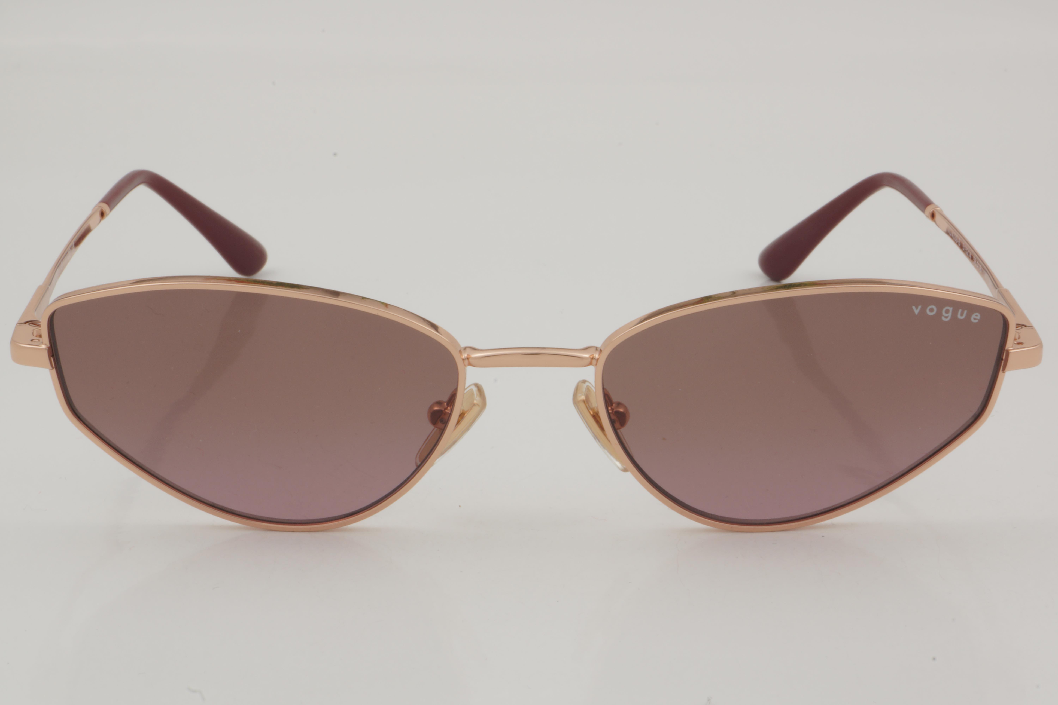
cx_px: 529
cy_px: 352
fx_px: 2424
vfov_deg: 16.6
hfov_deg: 24.6
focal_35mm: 82
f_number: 32
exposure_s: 1/3
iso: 100
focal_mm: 55
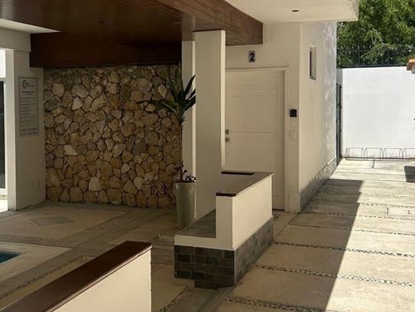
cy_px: 121
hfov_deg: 38.4
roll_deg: +0.2
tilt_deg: -2.5
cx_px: 135
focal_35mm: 49
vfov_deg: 29.6
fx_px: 588
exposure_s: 1/4630
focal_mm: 5.7
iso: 50
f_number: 1.5
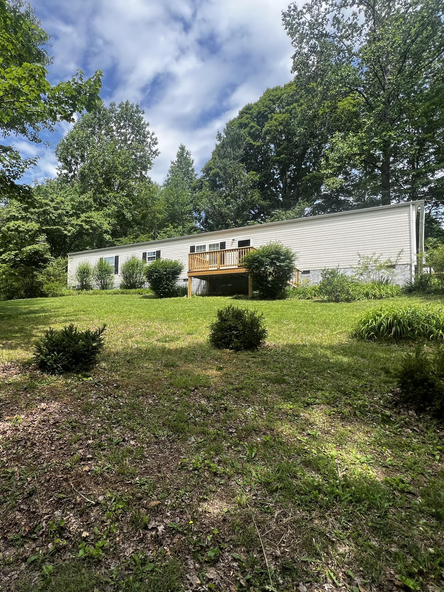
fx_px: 308
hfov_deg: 70.3
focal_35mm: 18
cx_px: 163
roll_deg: -1.1
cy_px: 306
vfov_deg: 87.7
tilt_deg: +2.5
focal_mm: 1.57
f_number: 1.8
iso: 32
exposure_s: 1/690
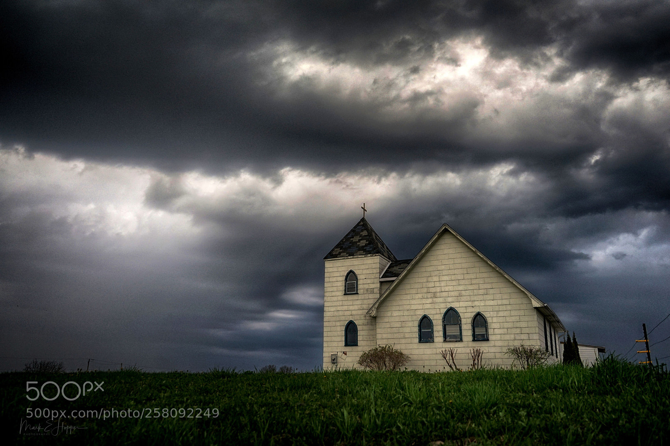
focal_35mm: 28
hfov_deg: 65.5
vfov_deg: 46.4
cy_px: 223
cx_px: 335
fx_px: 521
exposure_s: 1/160
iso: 500
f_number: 4
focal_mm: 28
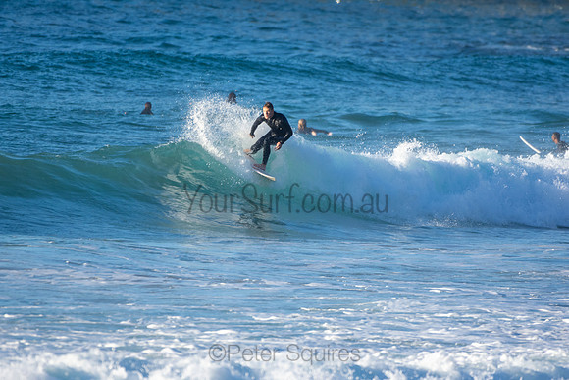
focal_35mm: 750
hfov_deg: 2.7
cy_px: 190
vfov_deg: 1.8
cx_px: 284
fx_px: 11856
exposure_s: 1/1250
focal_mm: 500
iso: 400
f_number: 5.6
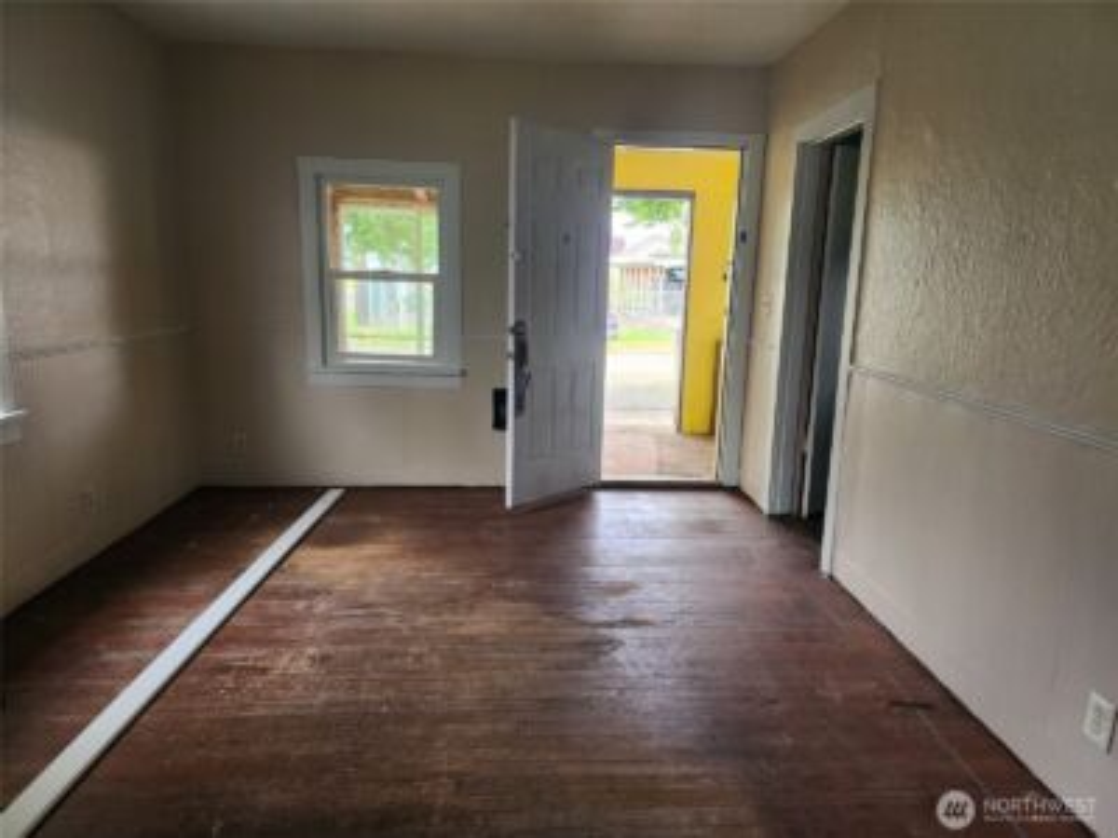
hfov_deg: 73.9
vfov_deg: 58.9
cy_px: 419
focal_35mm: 23
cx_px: 559
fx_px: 743
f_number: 1.8
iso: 125
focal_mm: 6.4
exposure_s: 1/180
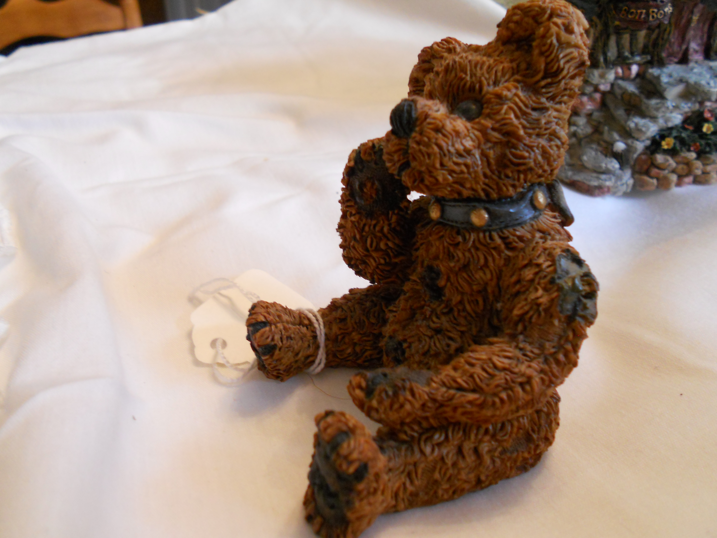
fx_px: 663
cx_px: 358
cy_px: 269
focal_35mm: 32
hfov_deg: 56.8
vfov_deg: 44.2
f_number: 3.5
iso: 320
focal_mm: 5.8
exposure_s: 1/30
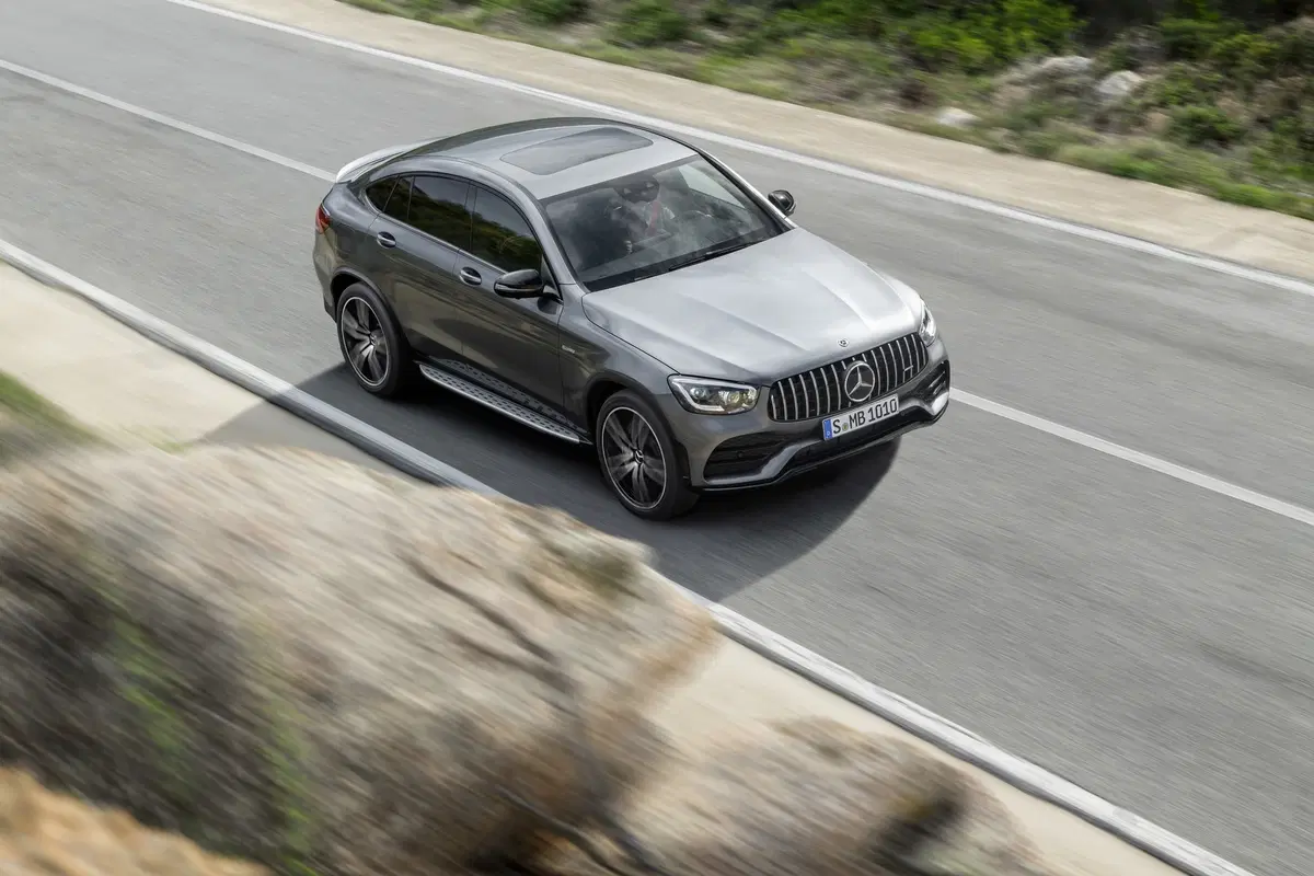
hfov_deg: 28.8
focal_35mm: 70
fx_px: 2555
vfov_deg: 19.5
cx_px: 657
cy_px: 438
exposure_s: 1/30
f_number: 11
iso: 100
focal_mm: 70
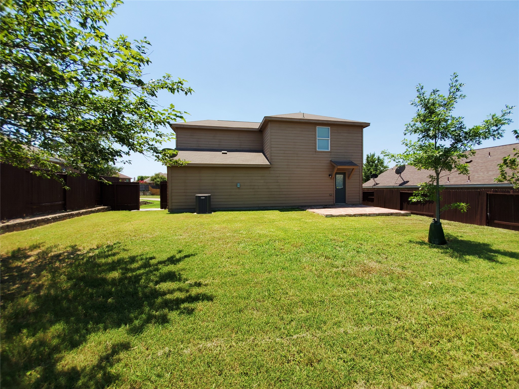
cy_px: 194
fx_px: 195
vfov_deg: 89.9
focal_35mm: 13
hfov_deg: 106.2
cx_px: 260
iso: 50
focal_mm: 1.8
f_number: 2.2
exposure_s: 1/825
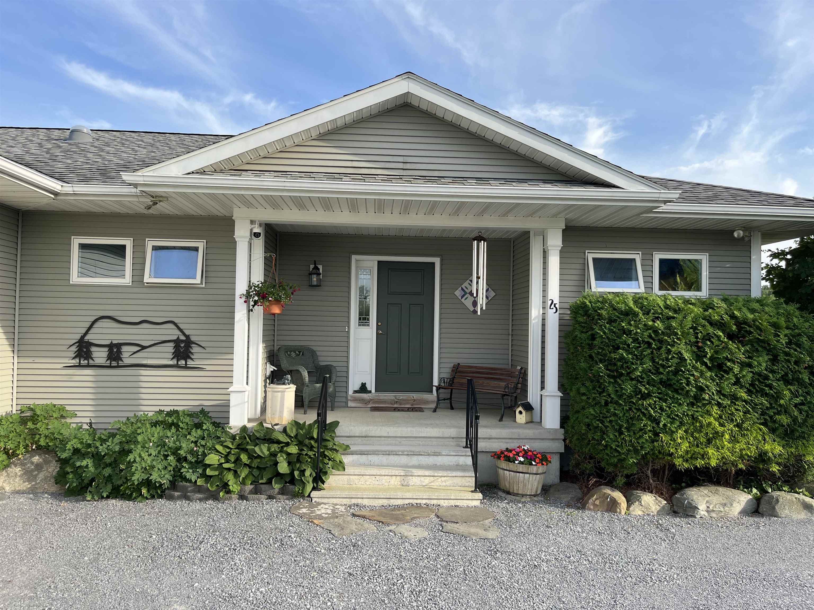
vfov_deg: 53.1
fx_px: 611
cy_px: 305
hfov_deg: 67.3
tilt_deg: +0.4
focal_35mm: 26
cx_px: 407
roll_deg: -0.3
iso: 50
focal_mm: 5.1
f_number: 1.6
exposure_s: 1/1325
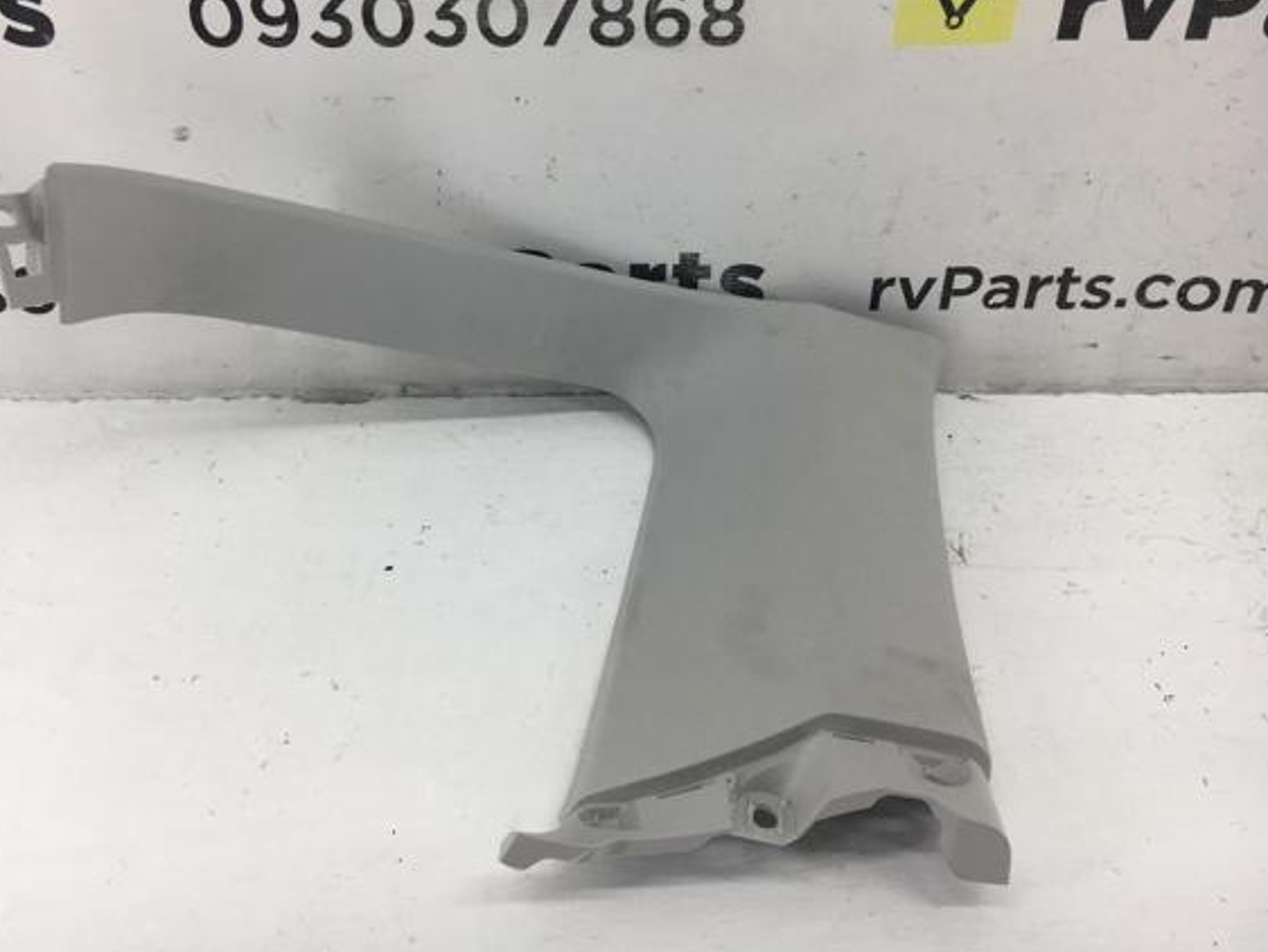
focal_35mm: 33
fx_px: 1209
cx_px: 580
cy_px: 422
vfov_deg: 42.9
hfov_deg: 55.3
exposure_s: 1/100
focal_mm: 4.15
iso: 32
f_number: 2.2
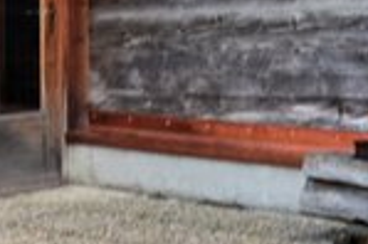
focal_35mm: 145
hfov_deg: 14.1
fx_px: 1481
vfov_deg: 9.0
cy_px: -224
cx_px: 296
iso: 320
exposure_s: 1/13
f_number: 6.3
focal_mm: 18
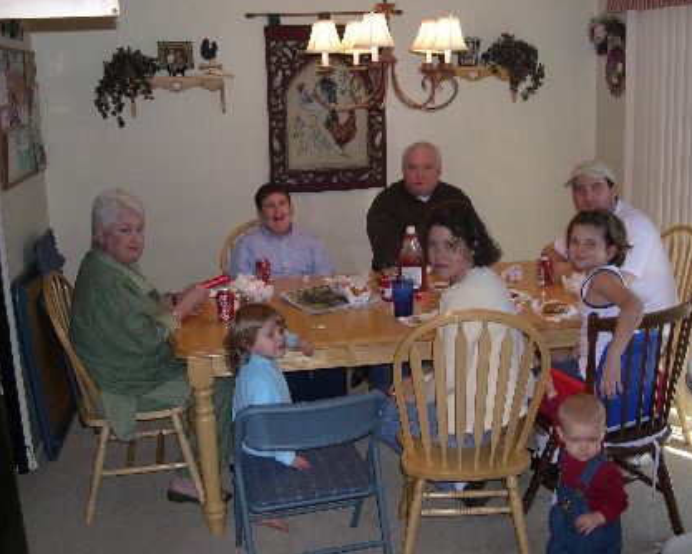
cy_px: 276
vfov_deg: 37.4
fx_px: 820
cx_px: 370
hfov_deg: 45.7
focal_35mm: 40
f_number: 2.8
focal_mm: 8
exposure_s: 1/60
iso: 100
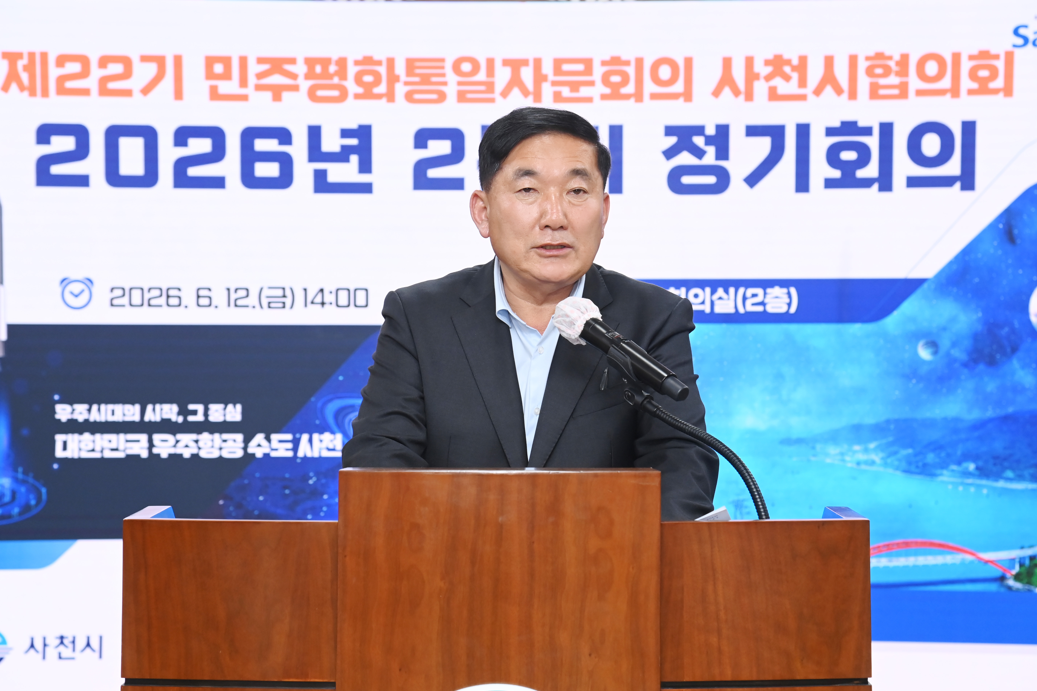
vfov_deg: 16.3
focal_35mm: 84
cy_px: 352
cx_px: 511
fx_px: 2420
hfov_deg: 24.2
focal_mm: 82
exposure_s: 1/250
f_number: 6.3
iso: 2500
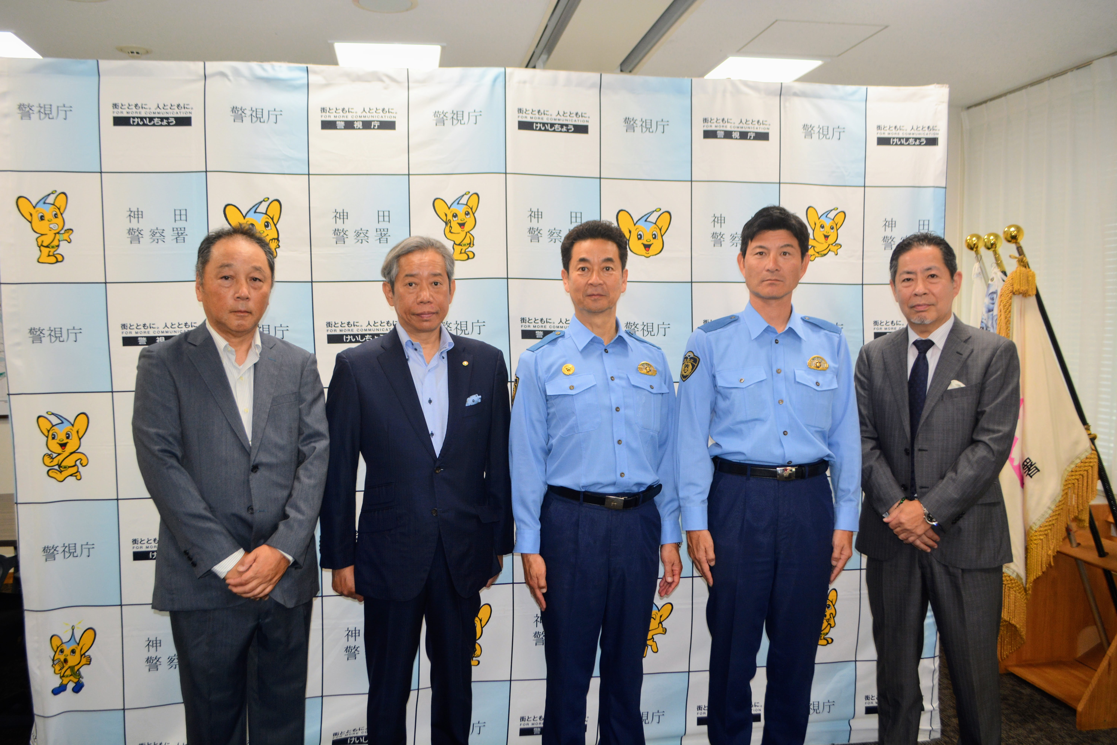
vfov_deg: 40.0
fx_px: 1024
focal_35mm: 33
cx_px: 558
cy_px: 372
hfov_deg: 57.2
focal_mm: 22
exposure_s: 1/125
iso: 360
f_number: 3.8
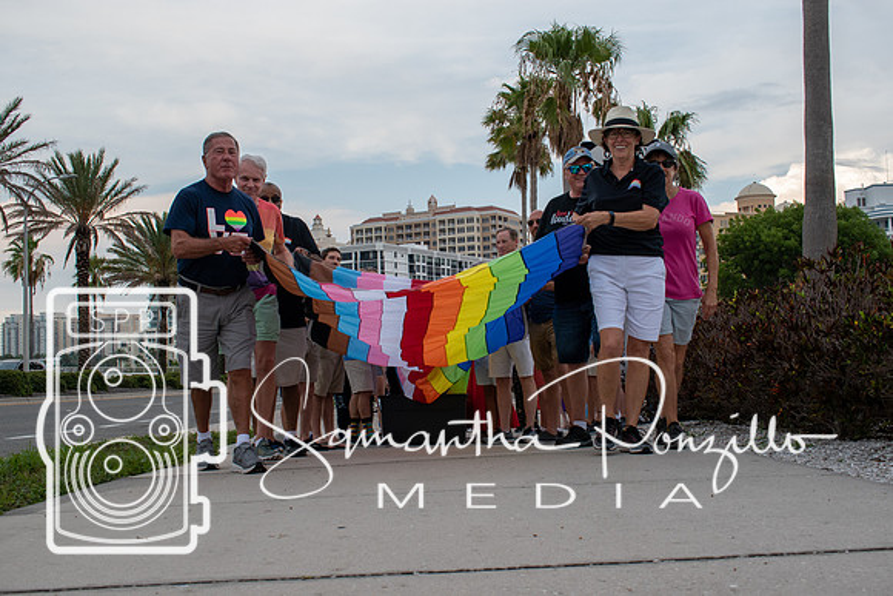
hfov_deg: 49.5
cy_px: 298
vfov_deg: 34.2
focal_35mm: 39
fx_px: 968
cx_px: 446
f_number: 8
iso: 320
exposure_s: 1/250
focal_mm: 26
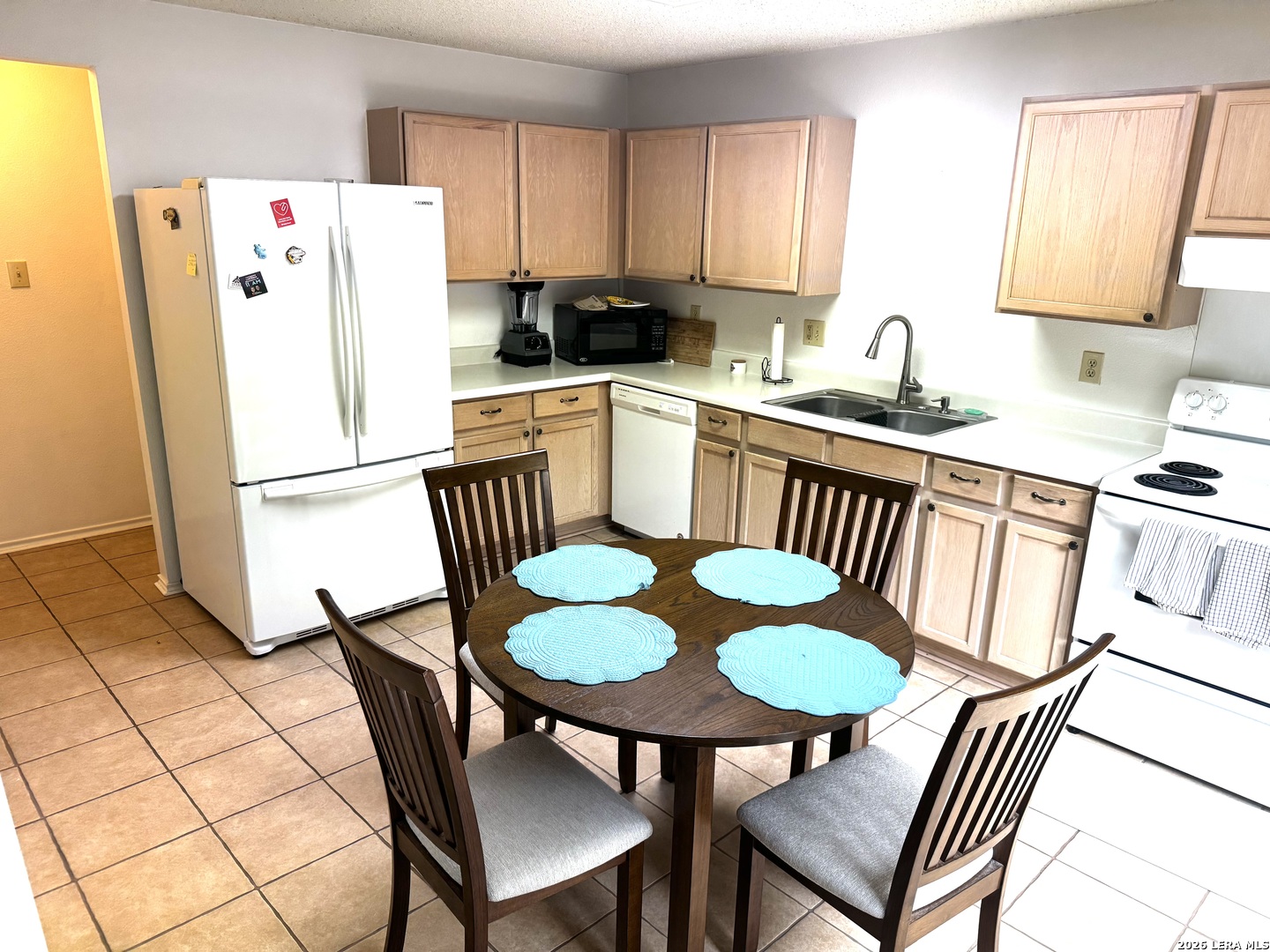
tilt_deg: -16.8
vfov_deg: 56.8
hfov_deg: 71.6
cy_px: 476
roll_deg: -1.7
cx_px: 635
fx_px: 881
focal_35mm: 24
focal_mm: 6.76
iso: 200
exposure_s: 1/120
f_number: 1.78
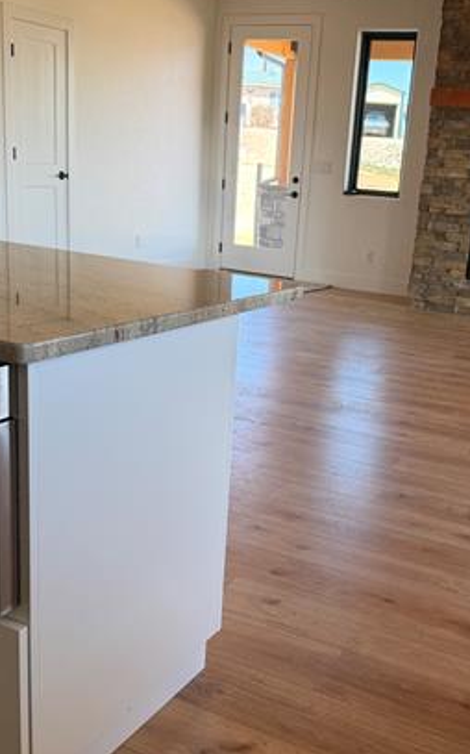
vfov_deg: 49.3
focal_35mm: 40
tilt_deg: -16.7
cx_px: 281
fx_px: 821
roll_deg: -3.6
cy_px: 401
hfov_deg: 31.9
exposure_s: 1/174
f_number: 1.78
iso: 80
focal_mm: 6.76
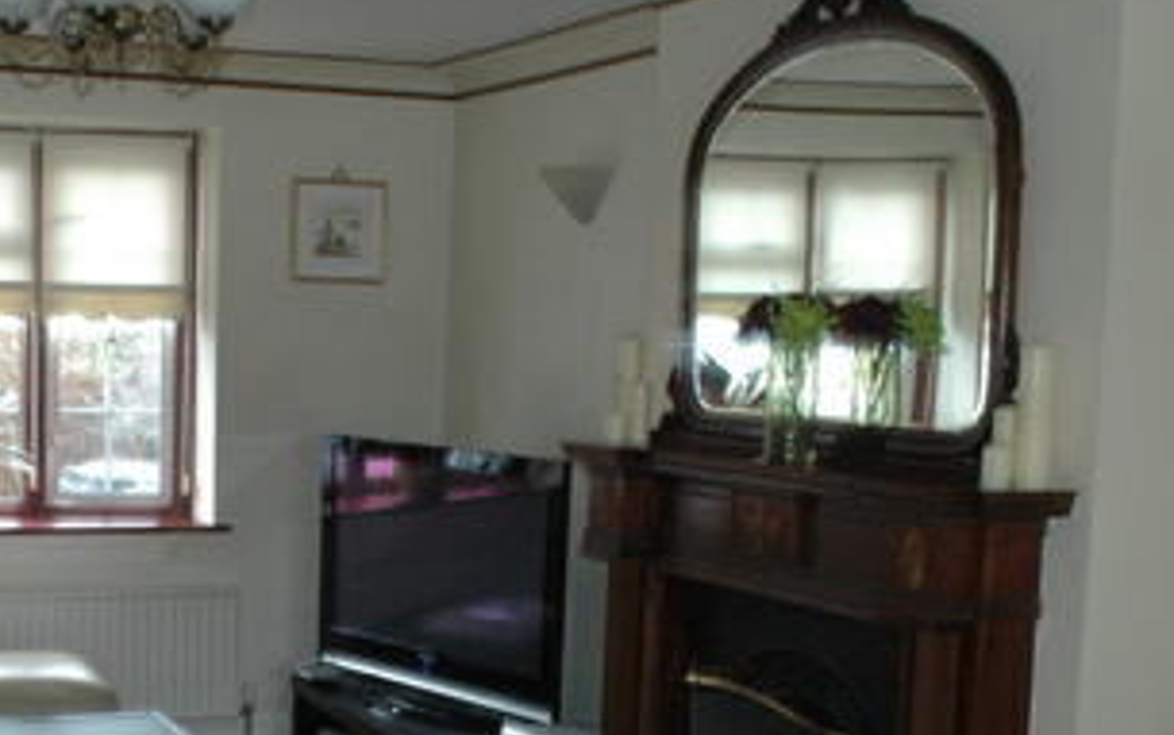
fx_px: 1793
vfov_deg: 22.8
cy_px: 616
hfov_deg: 35.5
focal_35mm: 56
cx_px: 293
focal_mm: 18
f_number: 18
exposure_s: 1
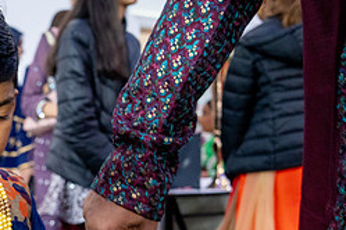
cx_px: -7
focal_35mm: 56
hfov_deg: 32.5
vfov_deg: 22.9
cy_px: 246
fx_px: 538
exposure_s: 1/125
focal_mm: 24
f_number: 2.8
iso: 1600
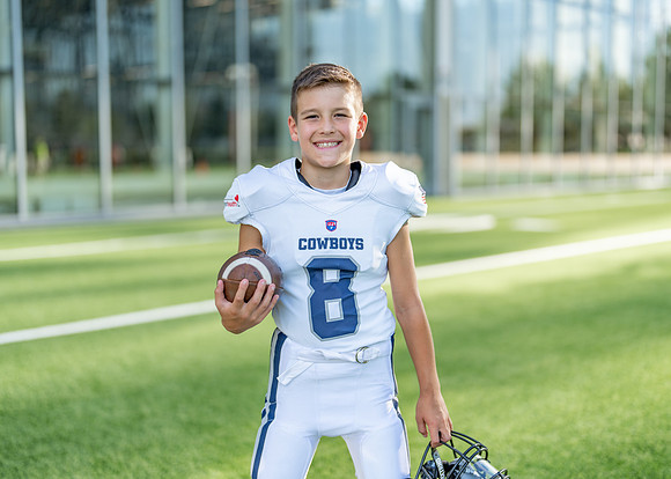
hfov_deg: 37.0
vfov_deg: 26.8
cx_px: 336
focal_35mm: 53
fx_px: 1004
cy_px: 240
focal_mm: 50
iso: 100
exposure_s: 1/2000
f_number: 1.2
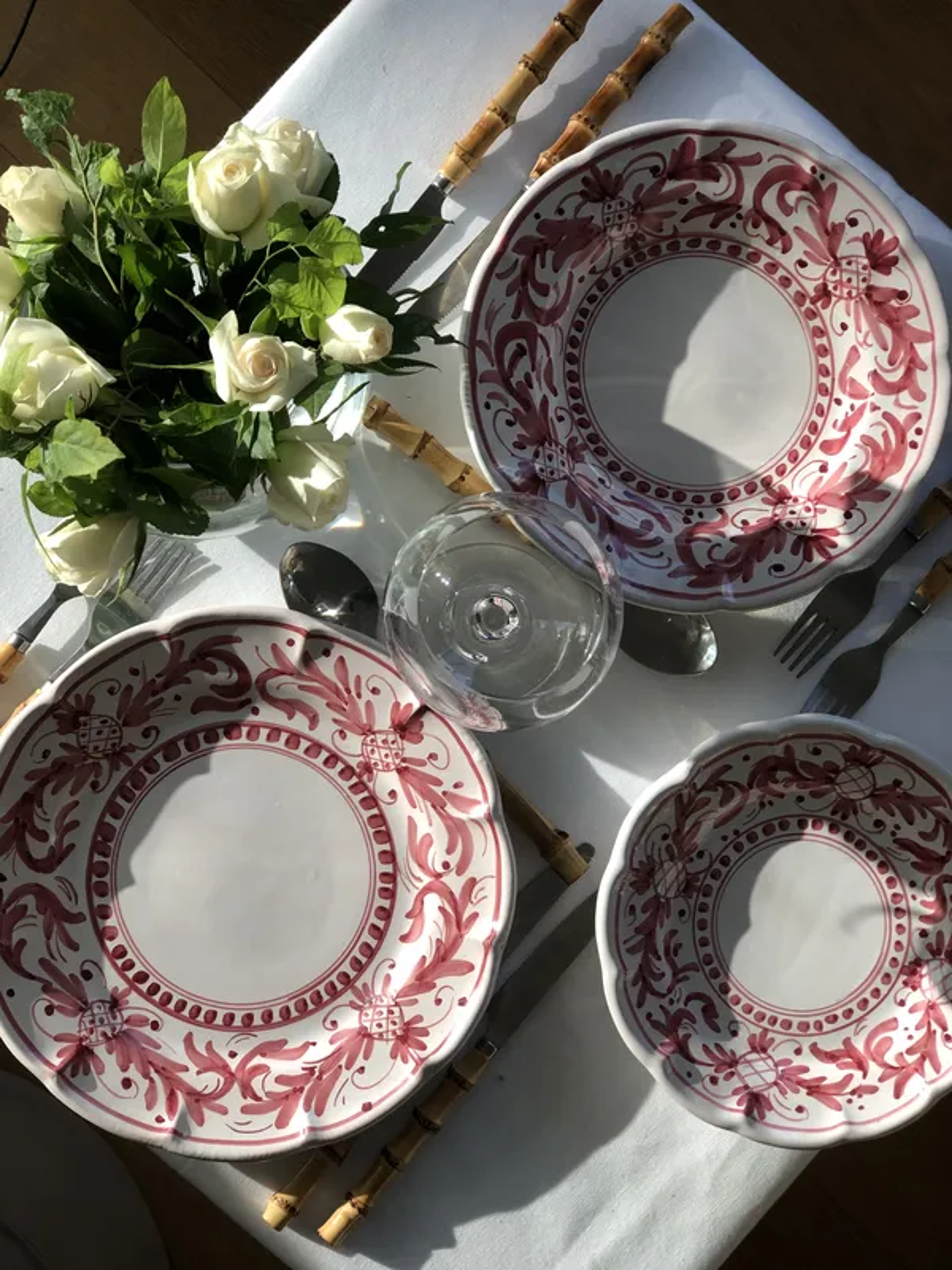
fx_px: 2090
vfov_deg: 33.8
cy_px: 635
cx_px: 476
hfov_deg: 25.7
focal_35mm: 57
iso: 40
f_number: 2.8
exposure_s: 1/120
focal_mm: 6.6
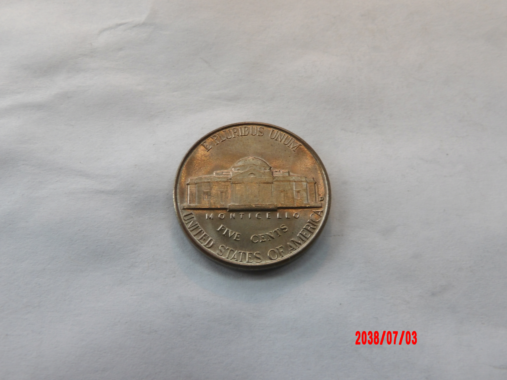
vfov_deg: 41.8
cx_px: 254
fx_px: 498
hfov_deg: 54.0
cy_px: 190
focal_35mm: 34
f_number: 4.5
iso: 200
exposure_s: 1/30
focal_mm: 6.2
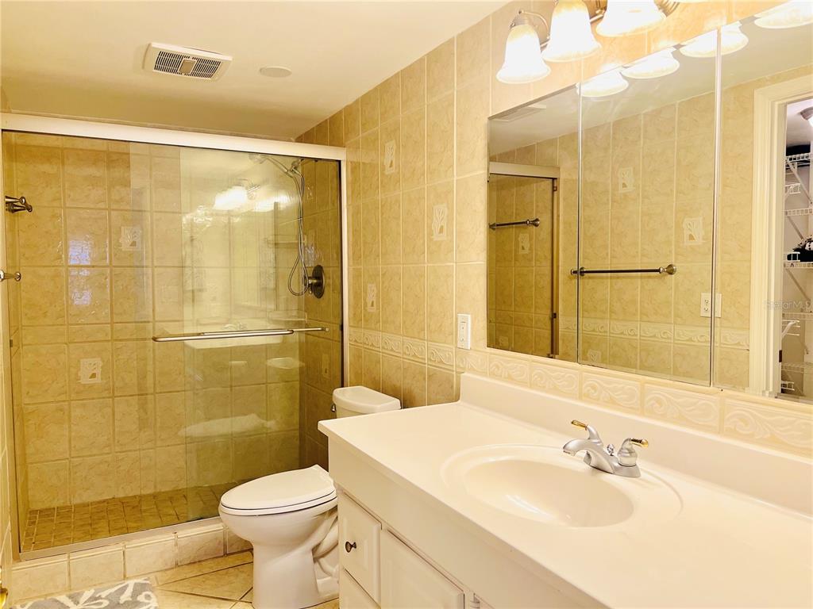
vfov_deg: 53.1
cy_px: 304
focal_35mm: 26
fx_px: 611
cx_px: 406
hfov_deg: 67.3
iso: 125
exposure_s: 1/120
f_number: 1.5
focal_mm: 5.7
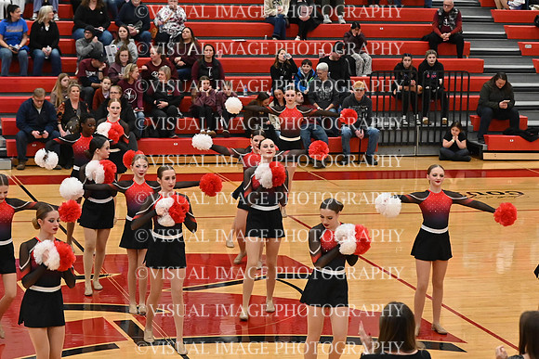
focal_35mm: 117
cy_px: 180
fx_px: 1752
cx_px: 270
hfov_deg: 17.5
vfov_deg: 11.7
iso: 8000
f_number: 4
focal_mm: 78
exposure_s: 1/400
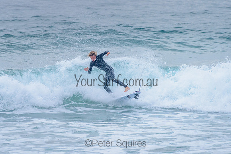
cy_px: 60
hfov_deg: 3.4
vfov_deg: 2.2
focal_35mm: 613
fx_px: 3933
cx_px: 91
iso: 1400
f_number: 5.6
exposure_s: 1/2000
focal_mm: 500
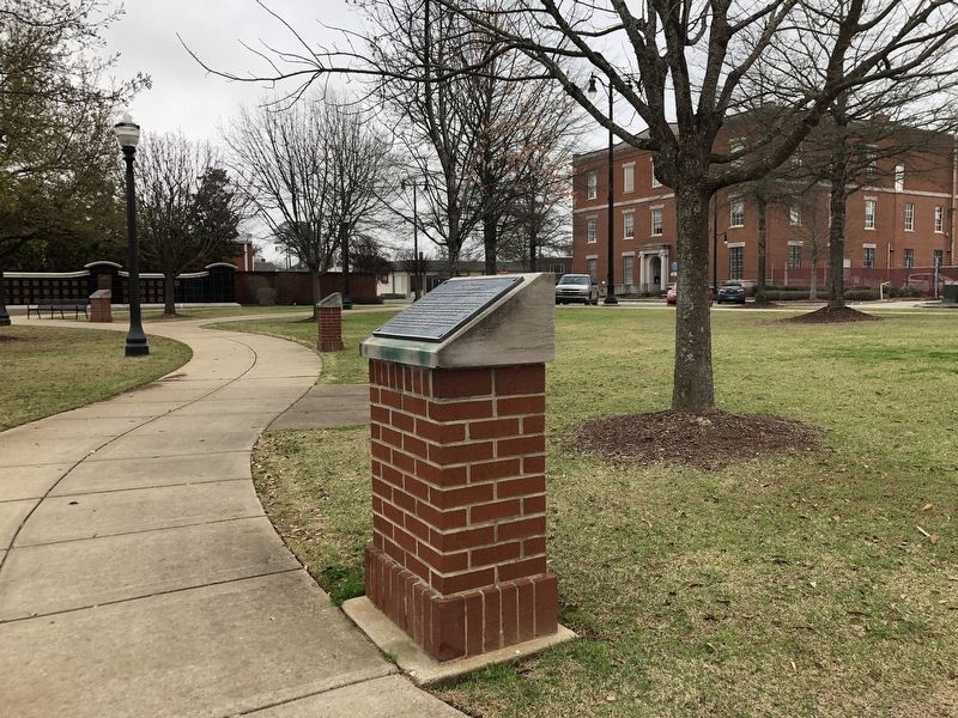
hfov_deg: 63.4
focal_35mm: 28
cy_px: 359
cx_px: 479
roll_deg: +1.3
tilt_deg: -4.2
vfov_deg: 49.7
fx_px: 775
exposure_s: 1/442
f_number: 1.8
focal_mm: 4
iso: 20
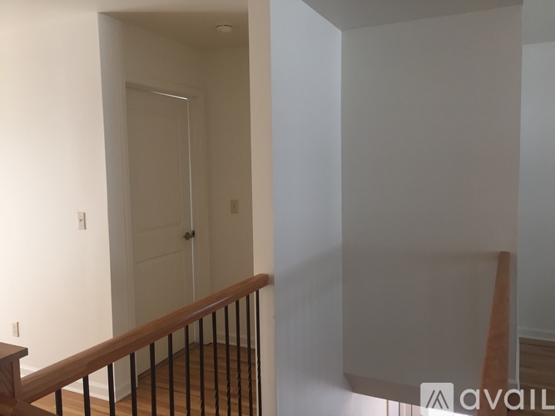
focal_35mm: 29
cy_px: 208
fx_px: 465
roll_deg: +1.0
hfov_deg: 61.7
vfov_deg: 48.2
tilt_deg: -4.9
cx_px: 278
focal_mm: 4.15
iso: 32
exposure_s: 1/30
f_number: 2.2
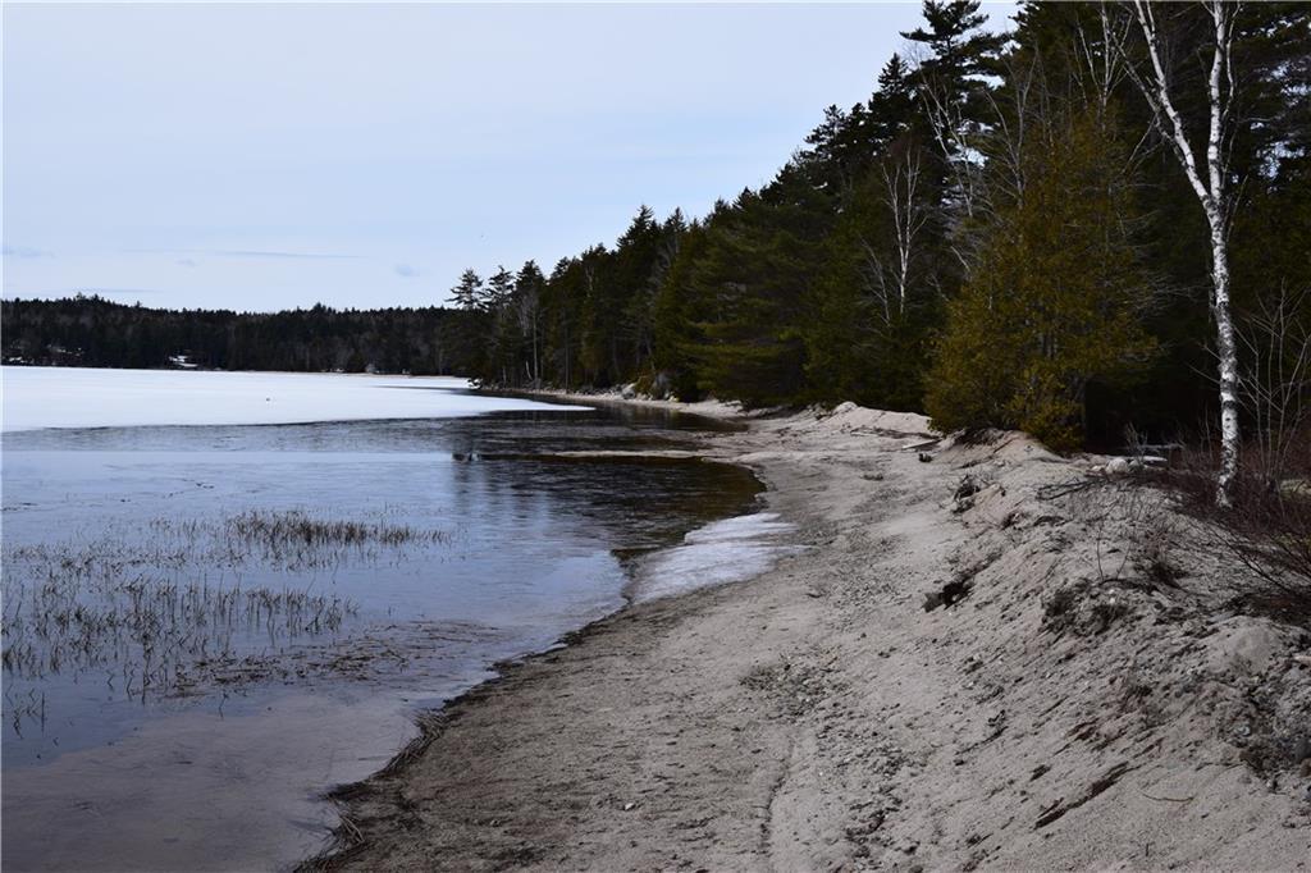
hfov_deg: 43.6
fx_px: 1638
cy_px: 436
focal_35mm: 45
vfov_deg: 29.8
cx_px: 656
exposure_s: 1/500
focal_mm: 30
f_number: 11
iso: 250
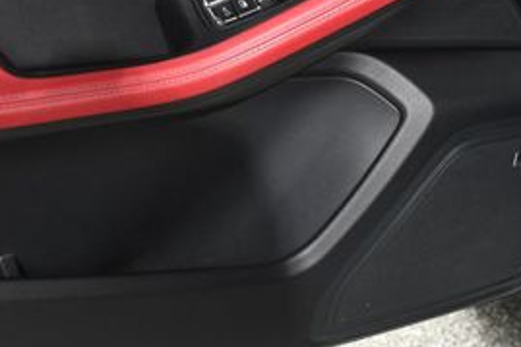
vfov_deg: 16.6
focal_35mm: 81
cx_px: 108
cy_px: 47
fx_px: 1171
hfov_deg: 24.7
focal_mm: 23
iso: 100
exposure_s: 1/160
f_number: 5
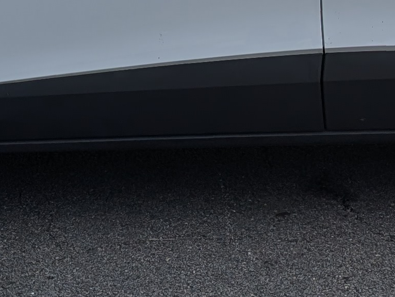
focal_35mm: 128
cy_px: -104
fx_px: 1461
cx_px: 300
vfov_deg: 11.3
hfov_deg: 15.3
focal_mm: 6.9
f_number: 1.68
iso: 21
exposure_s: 1/1458
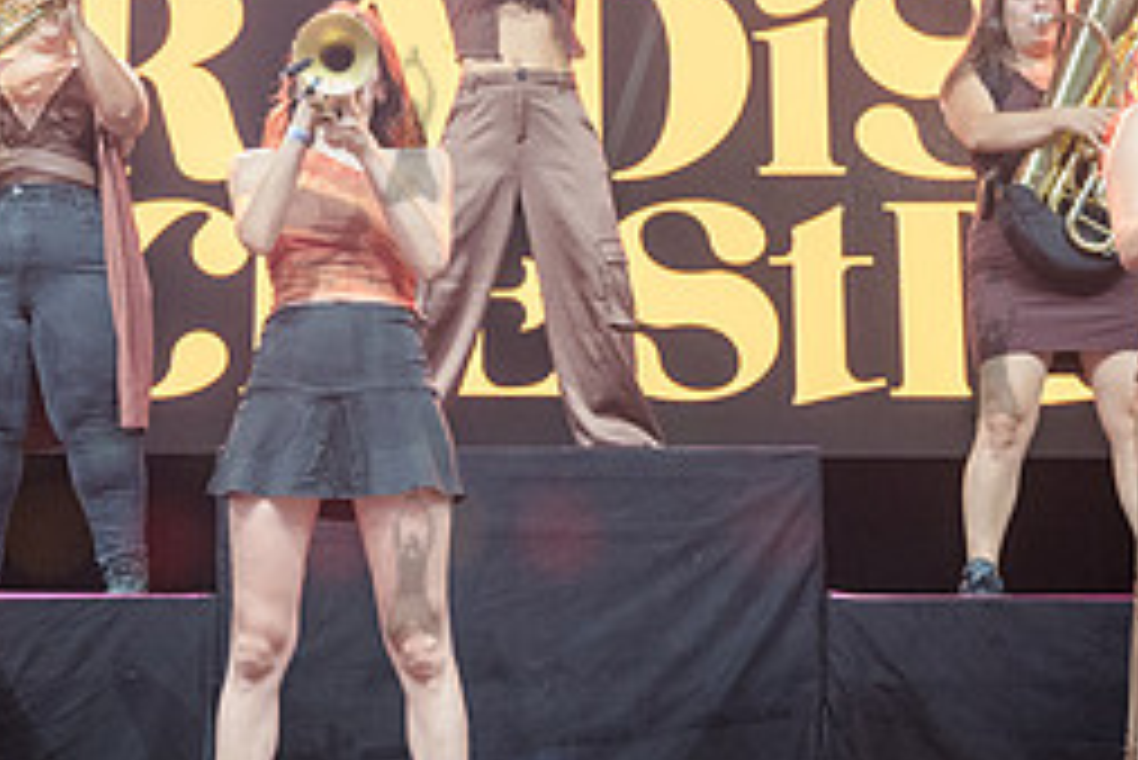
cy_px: 157
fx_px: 2783
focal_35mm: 88
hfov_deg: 23.0
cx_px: 344
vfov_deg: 15.5
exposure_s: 1/320
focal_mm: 31
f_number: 4
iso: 2000
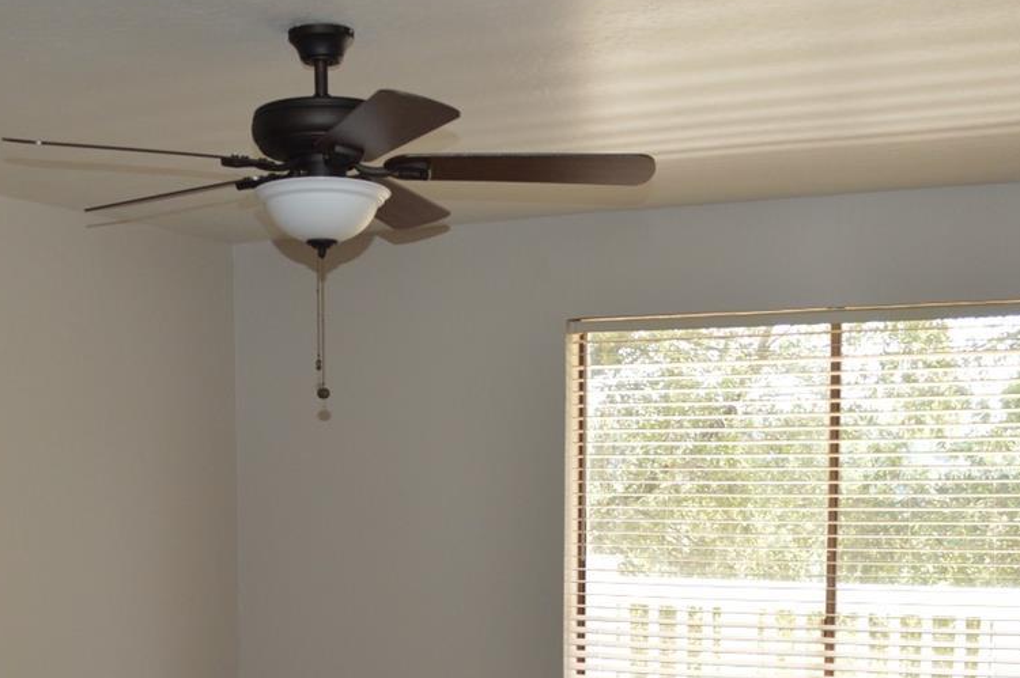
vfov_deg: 24.0
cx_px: 396
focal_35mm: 54
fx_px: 1529
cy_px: 662
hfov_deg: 36.7
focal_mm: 18
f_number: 4
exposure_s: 1/100
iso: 400
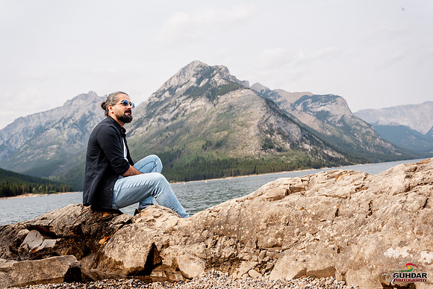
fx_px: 421
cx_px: 216
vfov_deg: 37.9
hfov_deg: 54.4
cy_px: 144
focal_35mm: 35
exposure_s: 1/160
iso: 200
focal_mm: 35
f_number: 13
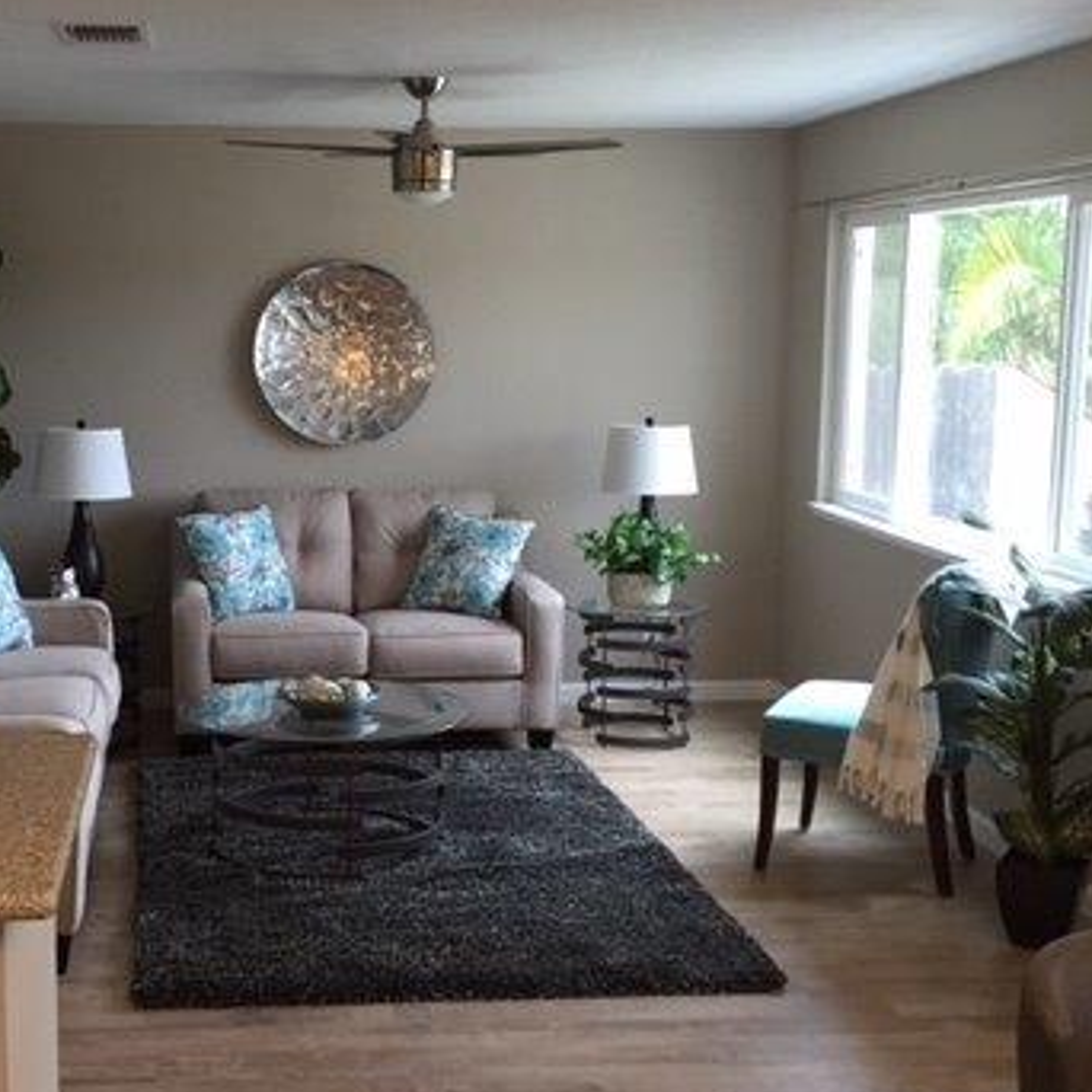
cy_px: 552
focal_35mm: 48
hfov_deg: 34.9
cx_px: 329
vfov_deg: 35.4
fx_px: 1713
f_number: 2.2
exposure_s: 1/30
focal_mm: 4.15
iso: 50
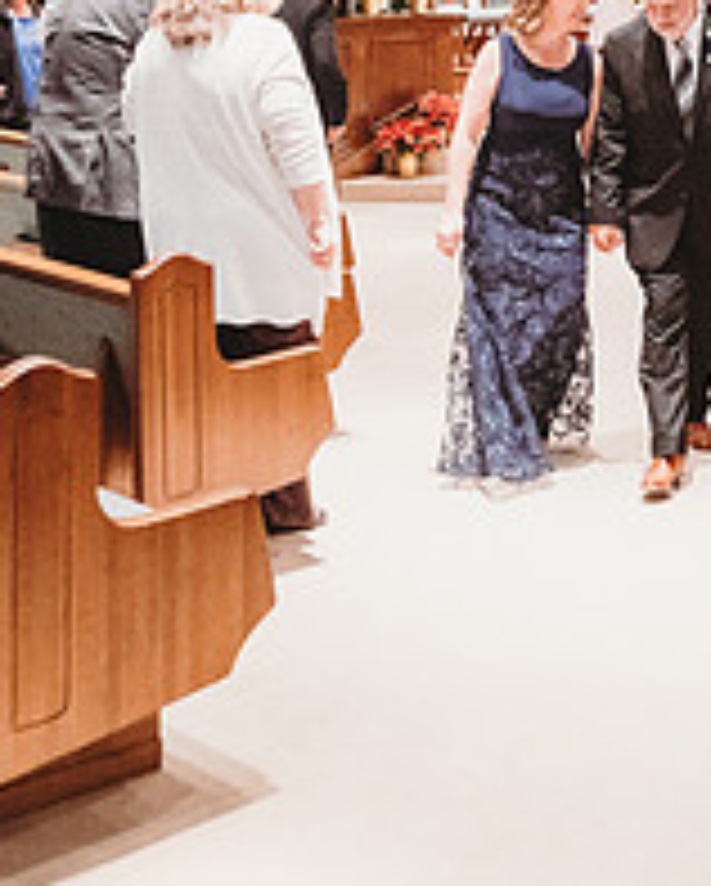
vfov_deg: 29.3
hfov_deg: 24.9
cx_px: 598
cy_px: -9
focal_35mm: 60
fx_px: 1576
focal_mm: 28
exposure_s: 1/200
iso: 8000
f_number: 4
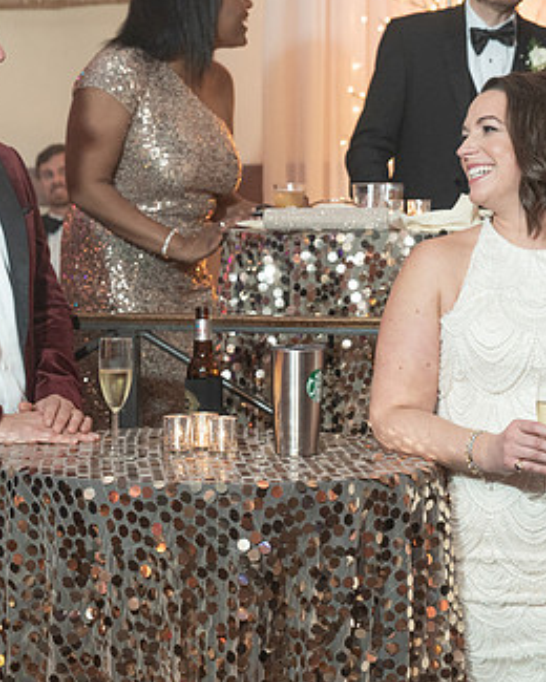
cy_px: 311
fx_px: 1858
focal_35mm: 92
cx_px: 189
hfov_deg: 16.7
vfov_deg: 20.8
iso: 2000
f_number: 4
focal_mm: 52
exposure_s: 1/125
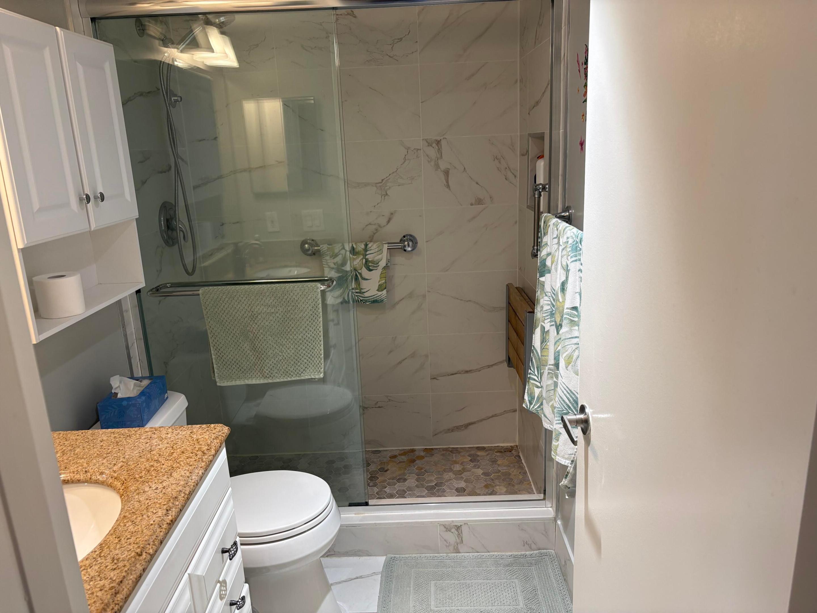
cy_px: 306
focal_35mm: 26
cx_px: 408
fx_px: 614
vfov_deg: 53.1
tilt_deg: -15.2
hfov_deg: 67.3
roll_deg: +3.4
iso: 125
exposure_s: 1/120
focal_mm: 5.96
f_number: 1.6
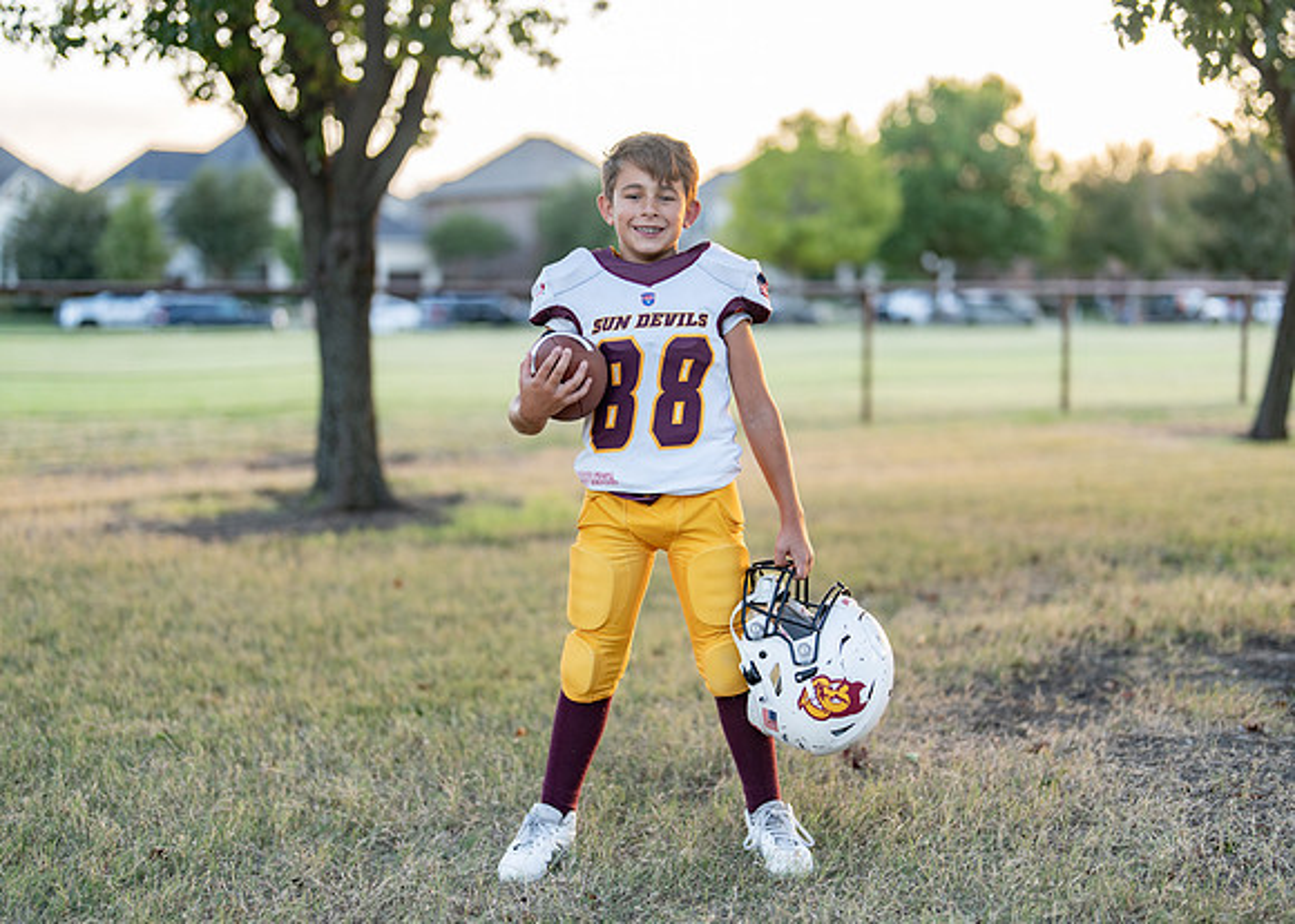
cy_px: 461
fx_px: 2056
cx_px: 684
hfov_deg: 35.0
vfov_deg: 25.3
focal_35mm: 56
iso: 160
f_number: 1.2
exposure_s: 1/500
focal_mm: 50
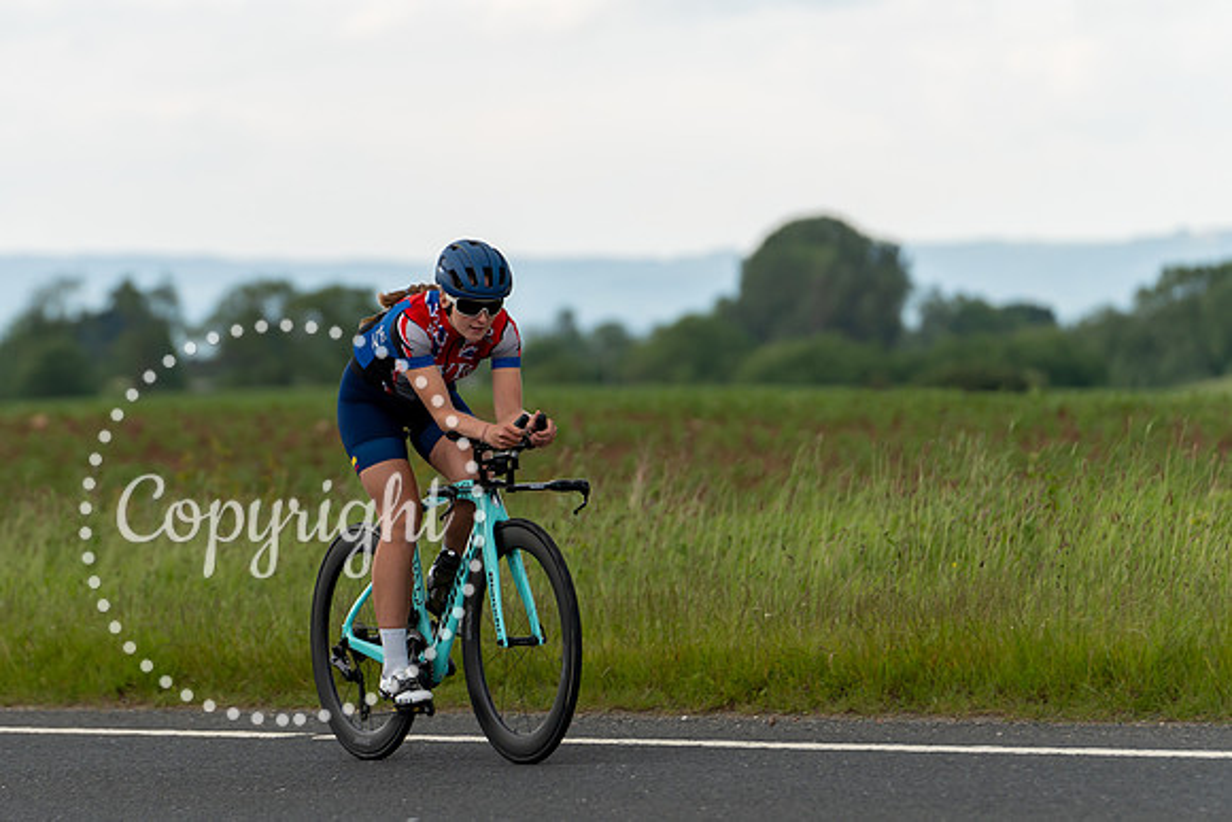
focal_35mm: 258
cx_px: 414
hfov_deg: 8.0
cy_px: 349
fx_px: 8818
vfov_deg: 5.3
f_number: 3.2
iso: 250
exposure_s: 1/500
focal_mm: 156
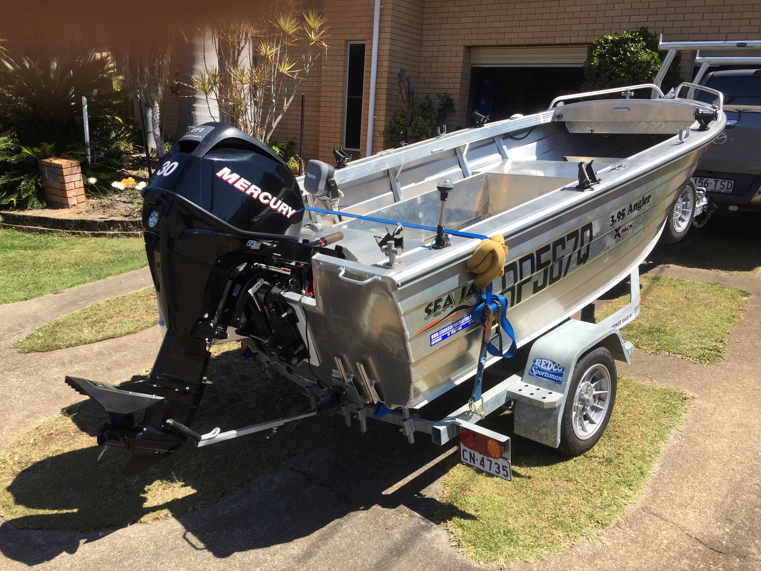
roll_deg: -4.1
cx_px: 380
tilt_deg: -14.7
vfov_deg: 48.2
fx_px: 638
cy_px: 286
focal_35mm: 29
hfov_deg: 61.7
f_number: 2.2
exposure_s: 1/1412
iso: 32
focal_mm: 4.15
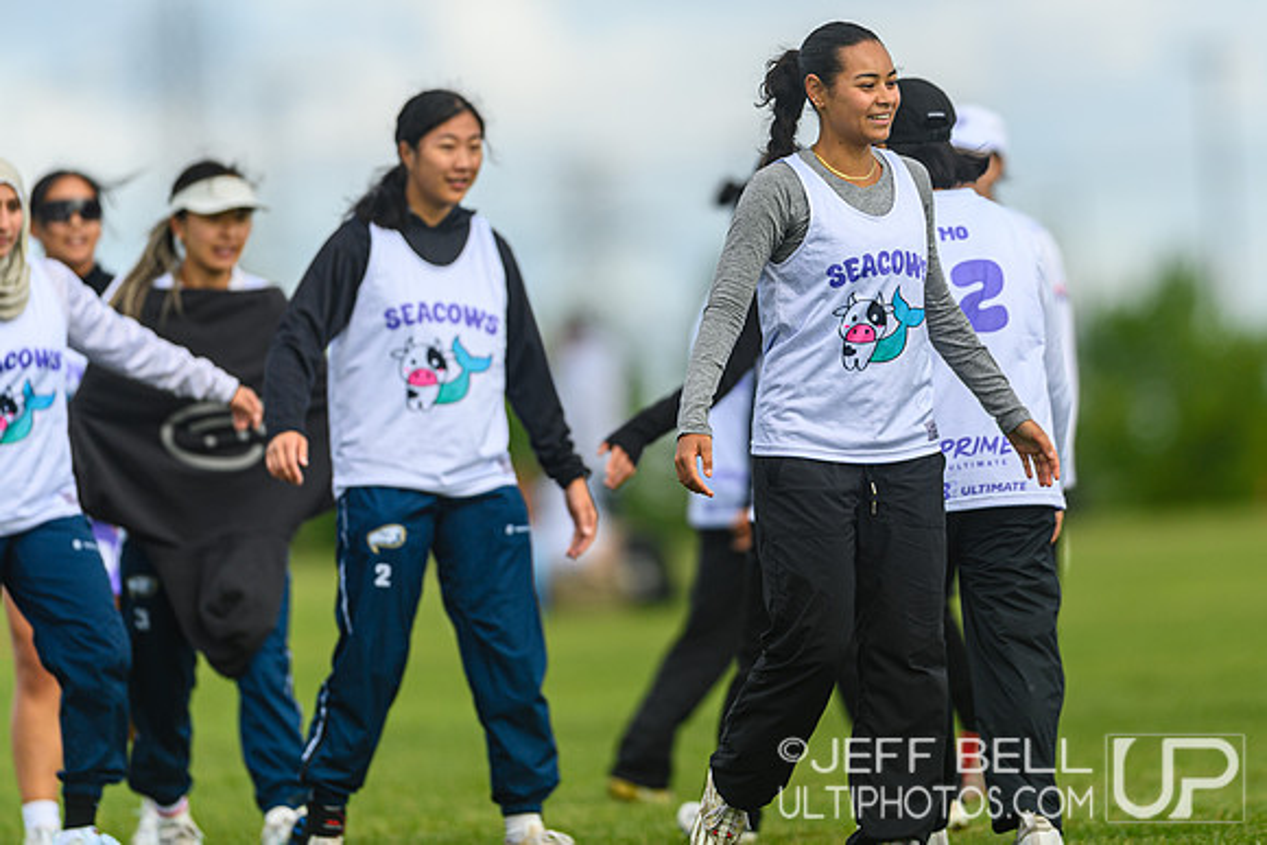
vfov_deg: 2.7
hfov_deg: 4.0
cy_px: 302
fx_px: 18106
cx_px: 815
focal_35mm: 514
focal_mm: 400
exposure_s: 1/1000
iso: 100
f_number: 3.2
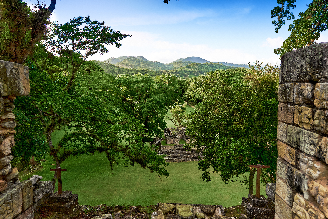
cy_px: 110
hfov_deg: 73.7
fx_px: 219
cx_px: 164
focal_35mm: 24
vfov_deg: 53.1
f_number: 4
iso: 1000
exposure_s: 1/1600
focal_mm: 24
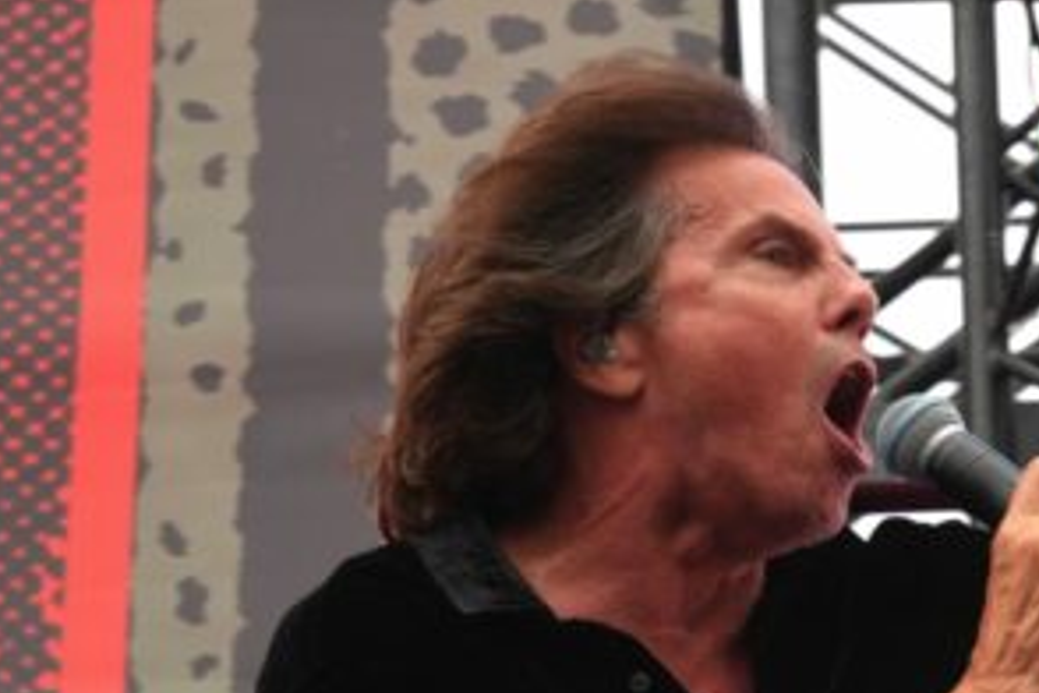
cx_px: 1141
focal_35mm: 227
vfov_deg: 6.1
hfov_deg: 9.0
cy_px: 435
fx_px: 6551
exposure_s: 1/160
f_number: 4.5
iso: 320
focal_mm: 58
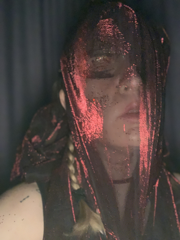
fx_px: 222
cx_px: 90
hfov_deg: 44.2
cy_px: 120
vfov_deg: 56.8
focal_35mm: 32
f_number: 2.2
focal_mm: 2.87
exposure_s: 1/16
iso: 1250
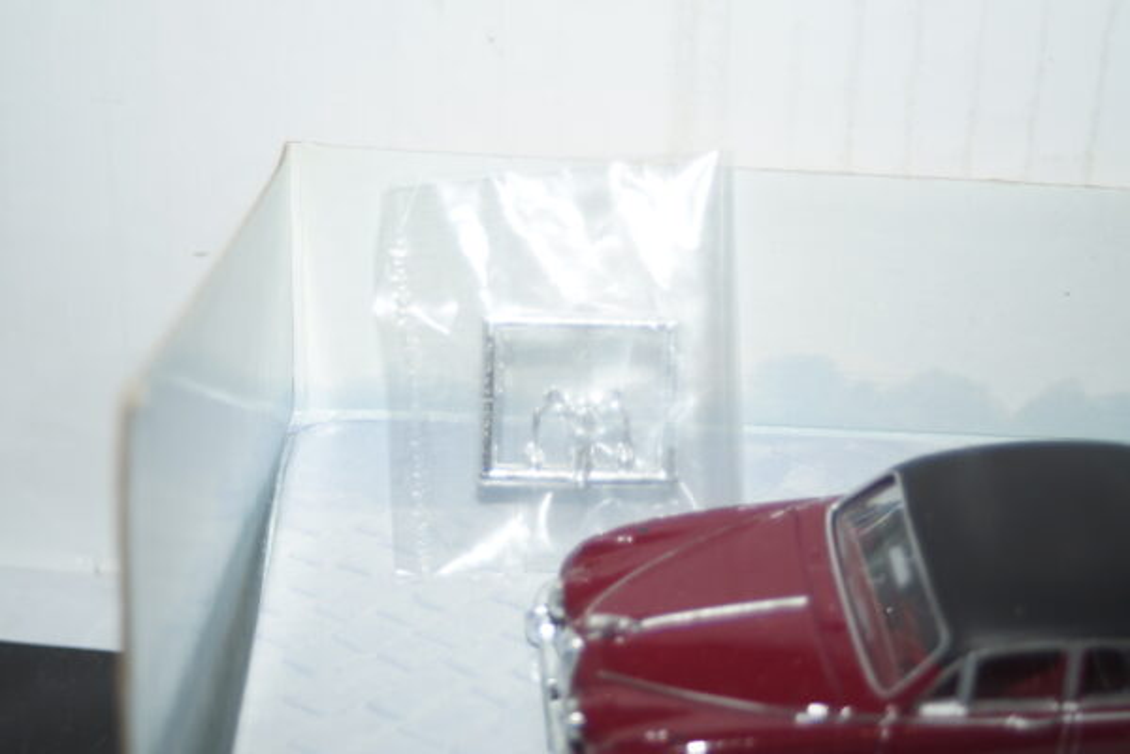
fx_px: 2119
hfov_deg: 29.9
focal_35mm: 68
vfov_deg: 20.2
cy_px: 377
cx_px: 565
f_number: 4.5
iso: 160
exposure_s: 1/160
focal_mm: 45
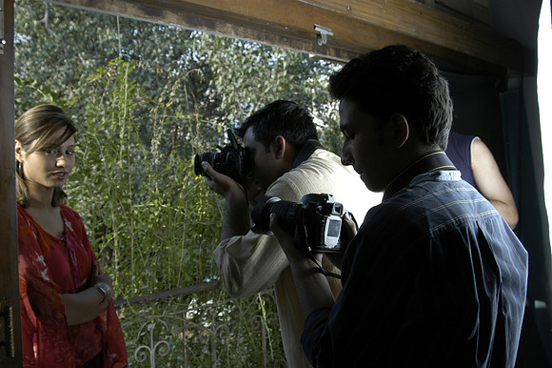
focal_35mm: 36
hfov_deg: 53.2
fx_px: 552
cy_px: 184
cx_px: 276
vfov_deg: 36.8
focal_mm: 24
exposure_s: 1/60
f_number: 7.1
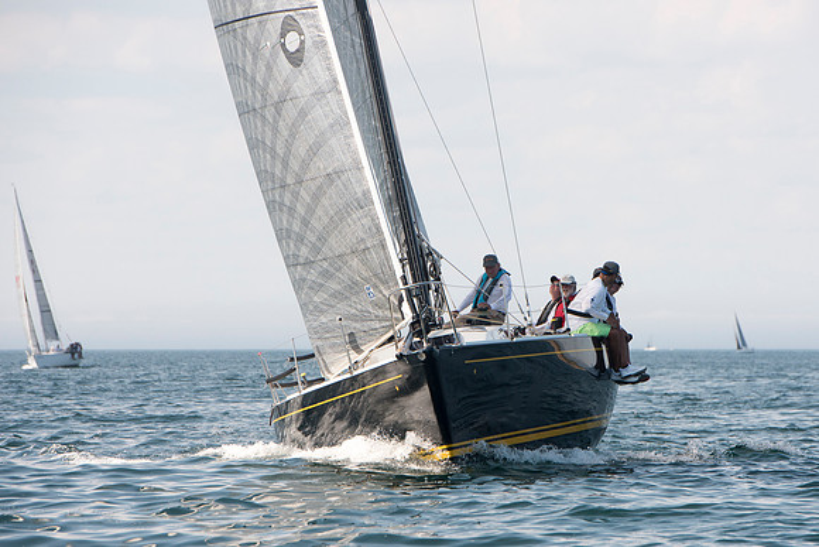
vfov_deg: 5.3
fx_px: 5954
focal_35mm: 262
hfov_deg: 7.9
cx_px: 489
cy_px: 319
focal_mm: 200
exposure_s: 1/1600
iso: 320
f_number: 8
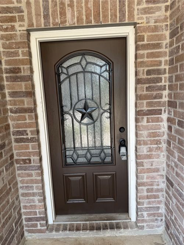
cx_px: 92
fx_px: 170
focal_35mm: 24
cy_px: 122
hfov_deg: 56.8
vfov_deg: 71.6
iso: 64
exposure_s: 1/250
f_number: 1.78
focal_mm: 6.76
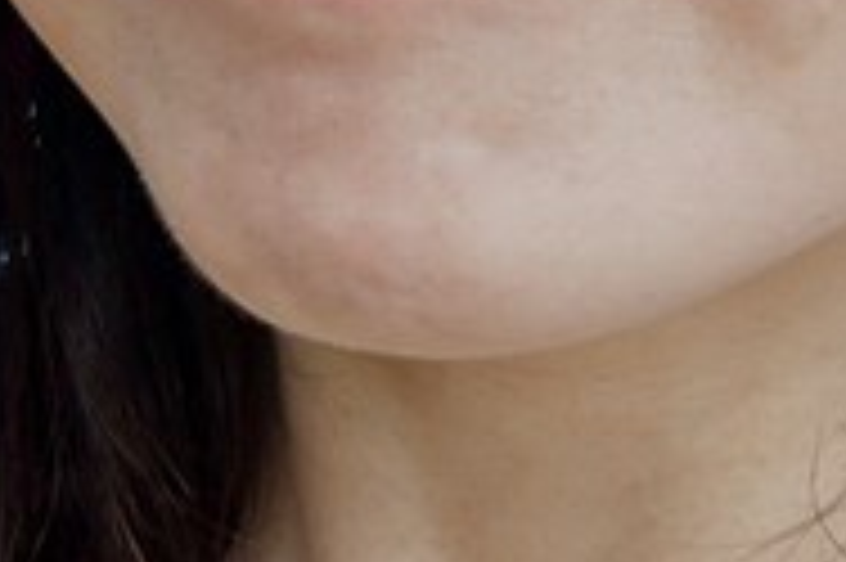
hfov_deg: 13.2
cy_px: -250
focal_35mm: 155
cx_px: 603
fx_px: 3639
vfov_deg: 8.7
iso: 200
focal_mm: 14
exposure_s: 1/640
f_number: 4
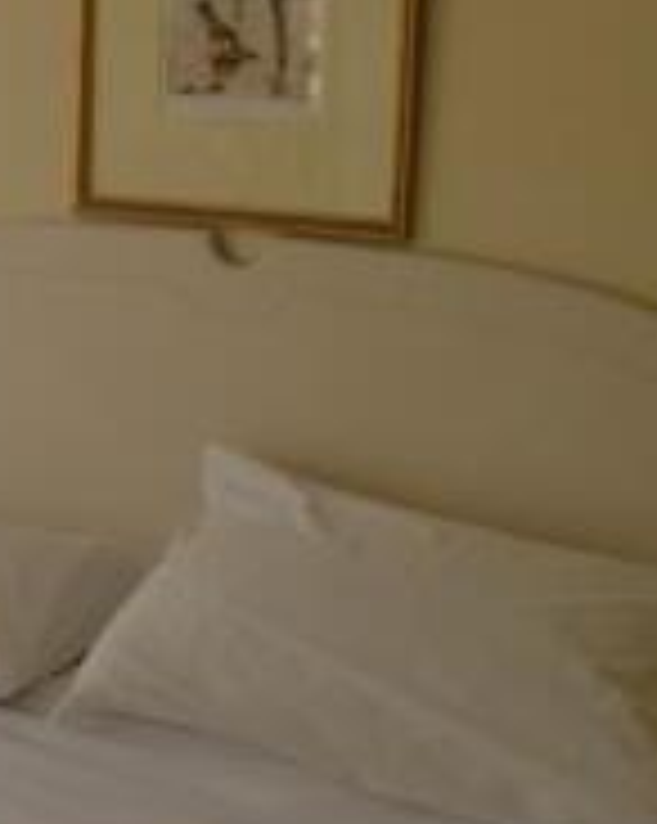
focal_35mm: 111
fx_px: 2702
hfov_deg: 12.6
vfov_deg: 17.3
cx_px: -533
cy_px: 358
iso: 320
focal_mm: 22
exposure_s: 1/125
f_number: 5.6
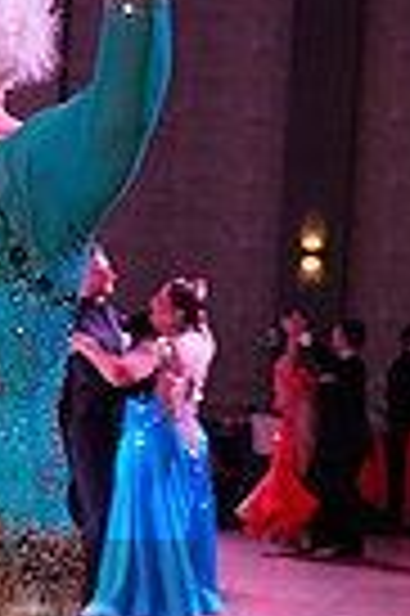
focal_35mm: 191
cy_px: 692
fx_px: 3271
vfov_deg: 10.6
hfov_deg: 6.9
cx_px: -426
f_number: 4.5
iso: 2000
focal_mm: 45
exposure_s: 1/200
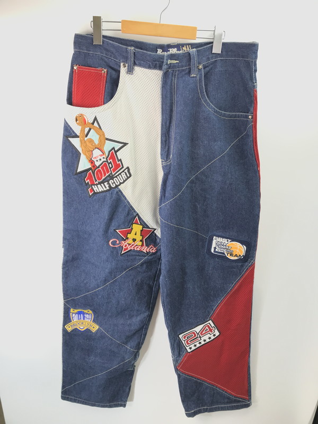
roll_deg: +0.0
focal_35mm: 28
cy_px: 212
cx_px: 159
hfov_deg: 49.7
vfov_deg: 63.4
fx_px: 343
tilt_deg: -19.4
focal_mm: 3.99
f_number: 1.8
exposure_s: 1/50
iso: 25
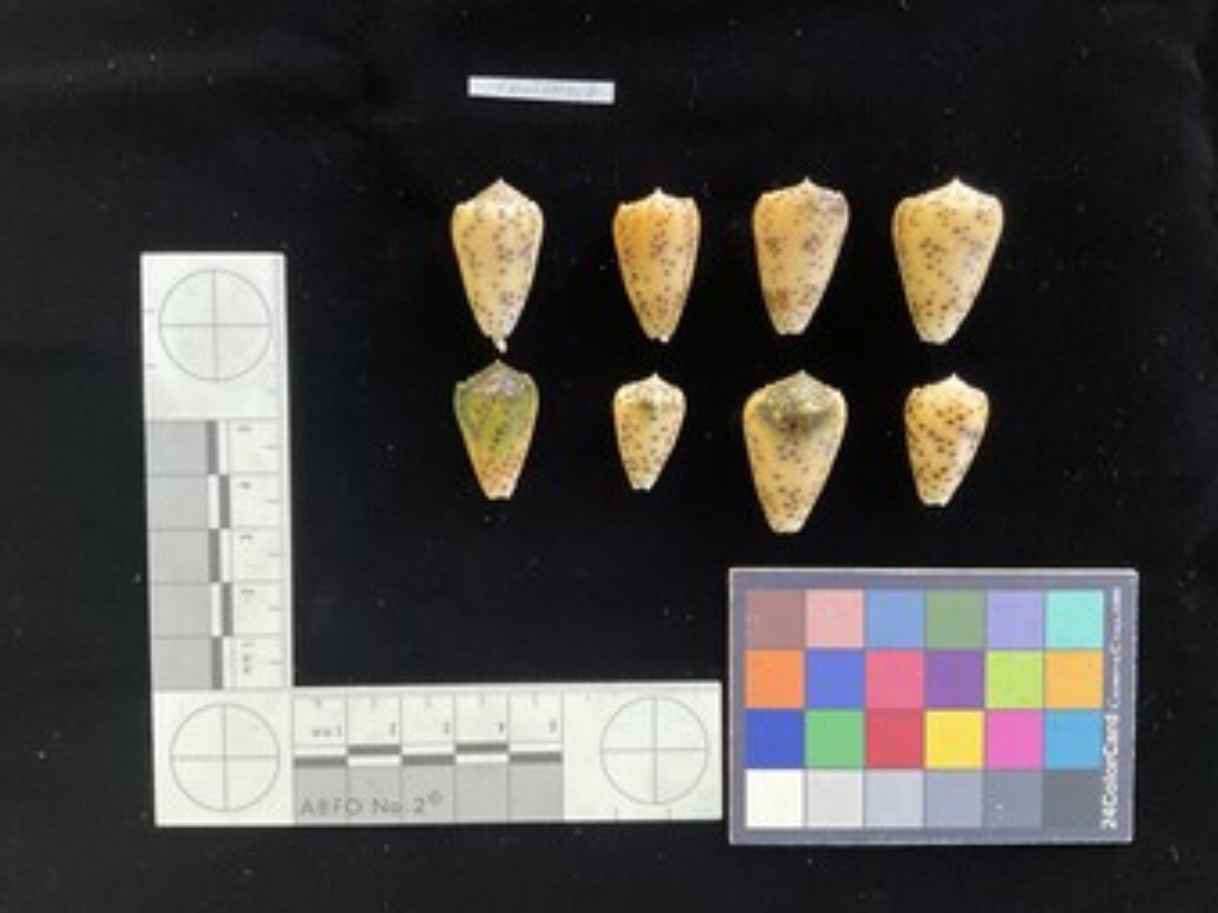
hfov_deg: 60.0
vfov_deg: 46.8
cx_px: 625
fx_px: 1055
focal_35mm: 30
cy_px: 455
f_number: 1.8
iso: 250
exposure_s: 1/60
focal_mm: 3
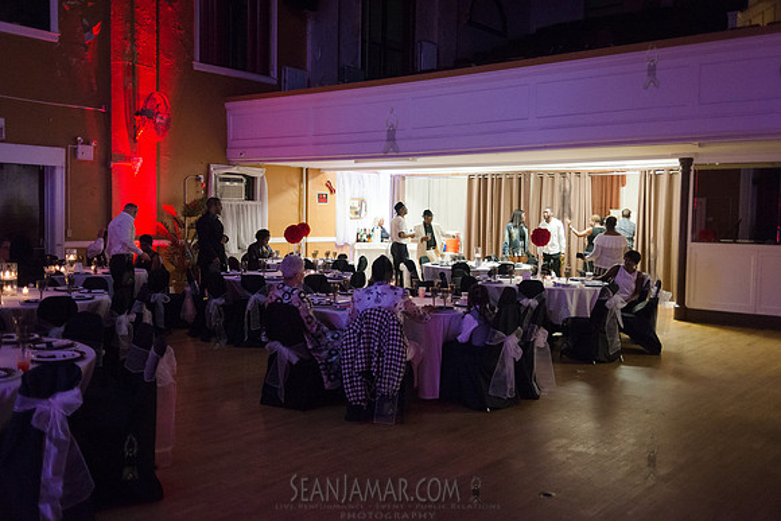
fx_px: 759
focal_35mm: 35
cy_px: 260
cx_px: 390
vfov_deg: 37.9
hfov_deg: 54.4
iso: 4000
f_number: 2.8
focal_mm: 35
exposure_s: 1/125
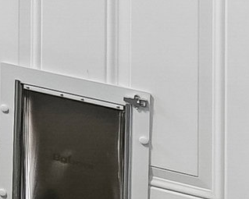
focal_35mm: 159
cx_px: -757
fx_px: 1171
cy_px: -274
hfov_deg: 7.8
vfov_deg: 8.8
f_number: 8
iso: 400
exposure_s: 1/30
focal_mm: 18
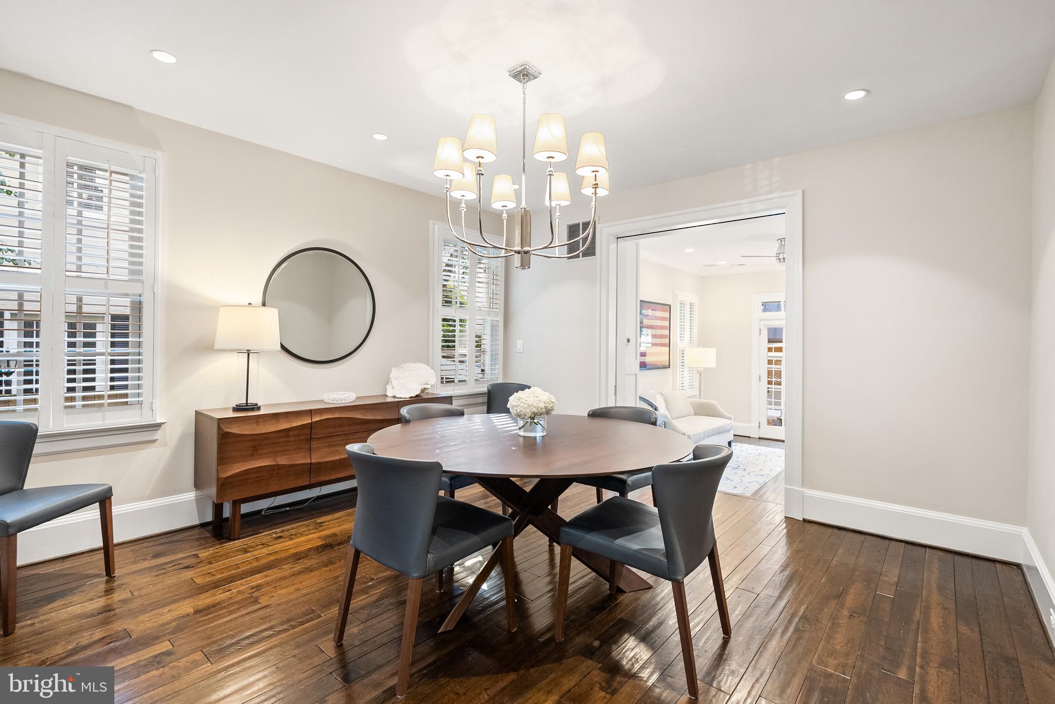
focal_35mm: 16
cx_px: 528
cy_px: 352
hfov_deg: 95.0
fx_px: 484
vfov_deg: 72.1
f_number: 4
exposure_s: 1/25
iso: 800
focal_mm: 16.5
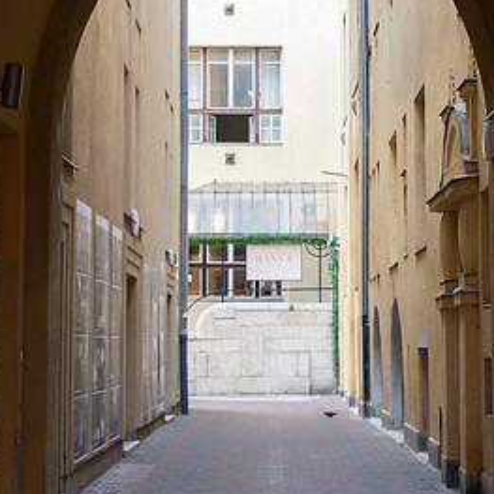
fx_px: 1453
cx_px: 269
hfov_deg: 19.3
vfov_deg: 19.3
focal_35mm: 90
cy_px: 210
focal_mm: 62
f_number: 4
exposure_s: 1/125
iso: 900
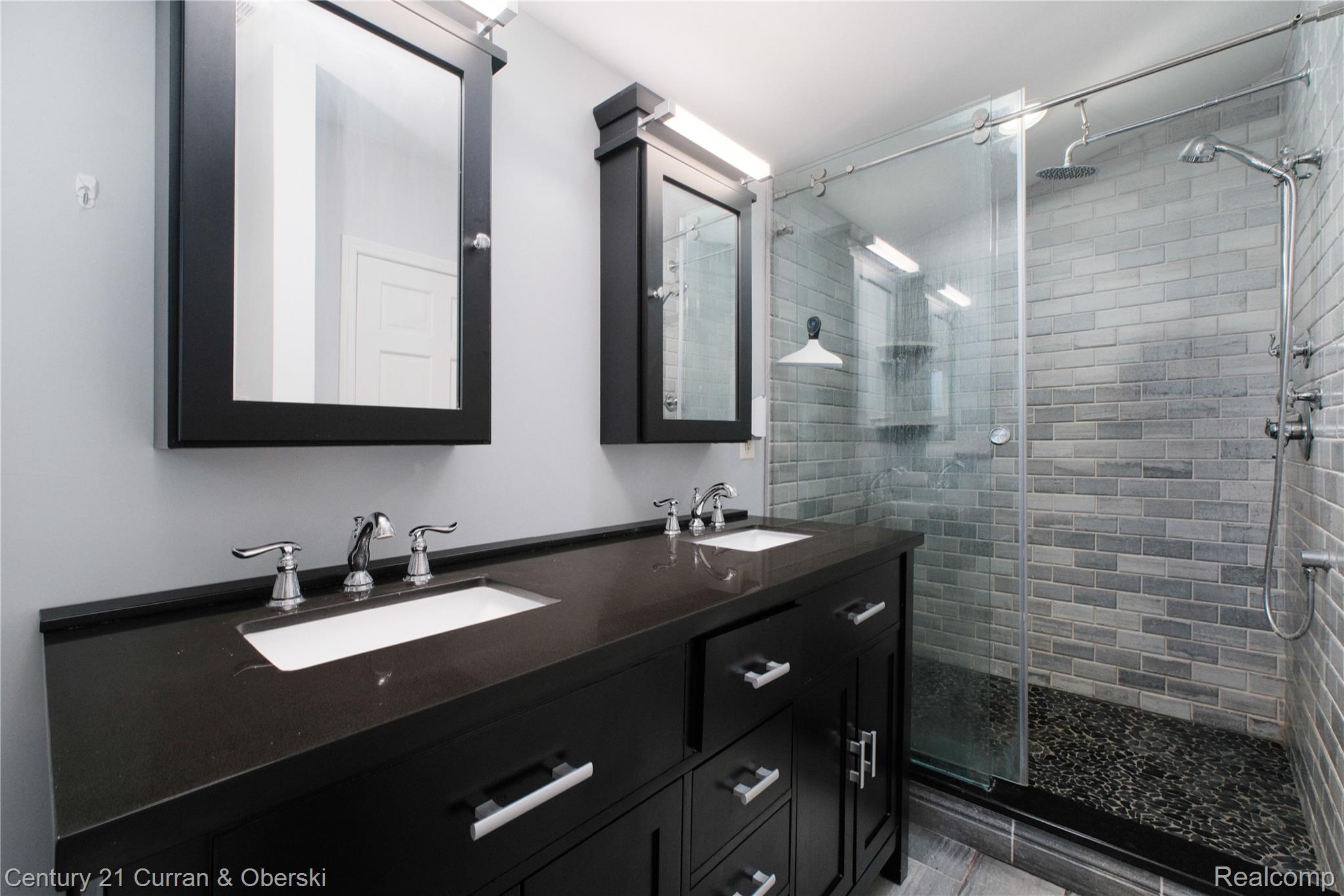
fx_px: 560
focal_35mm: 15
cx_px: 672
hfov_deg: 100.4
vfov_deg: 77.3
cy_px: 448
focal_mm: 10
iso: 800
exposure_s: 1/125
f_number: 6.4
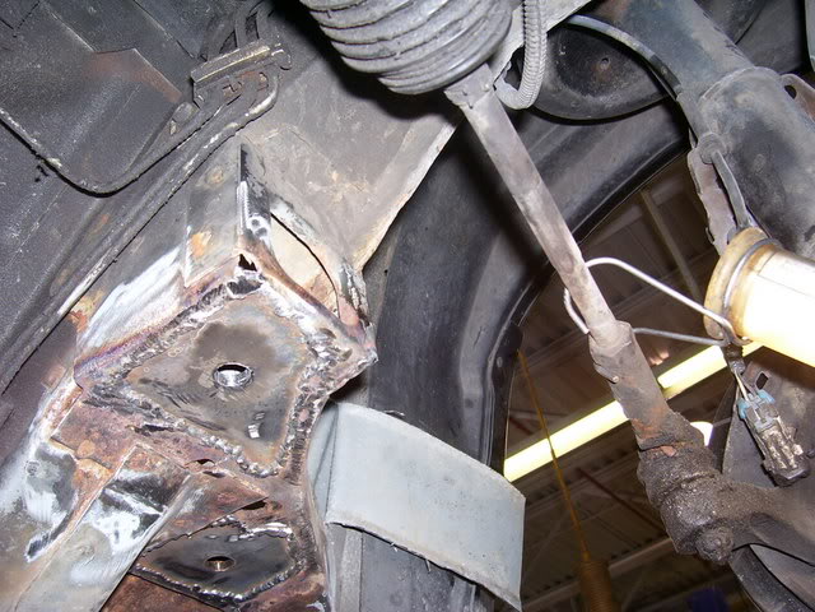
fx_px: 800
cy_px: 306
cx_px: 408
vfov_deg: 41.8
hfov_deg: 54.0
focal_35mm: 34
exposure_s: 1/60
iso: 80
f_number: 2.7
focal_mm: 5.6
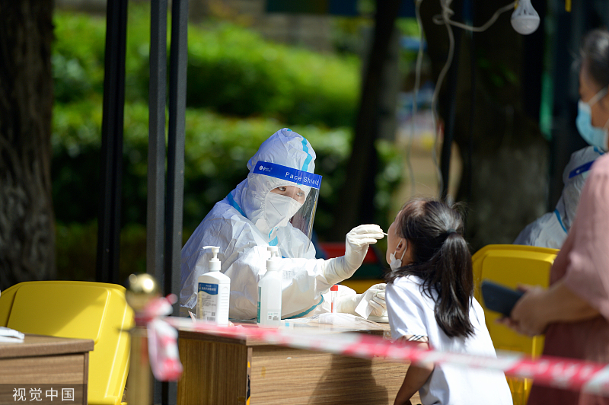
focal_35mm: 200
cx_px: 304
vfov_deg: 6.9
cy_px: 202
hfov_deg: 10.3
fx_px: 3380
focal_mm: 200
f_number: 2.8
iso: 140
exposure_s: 1/1000
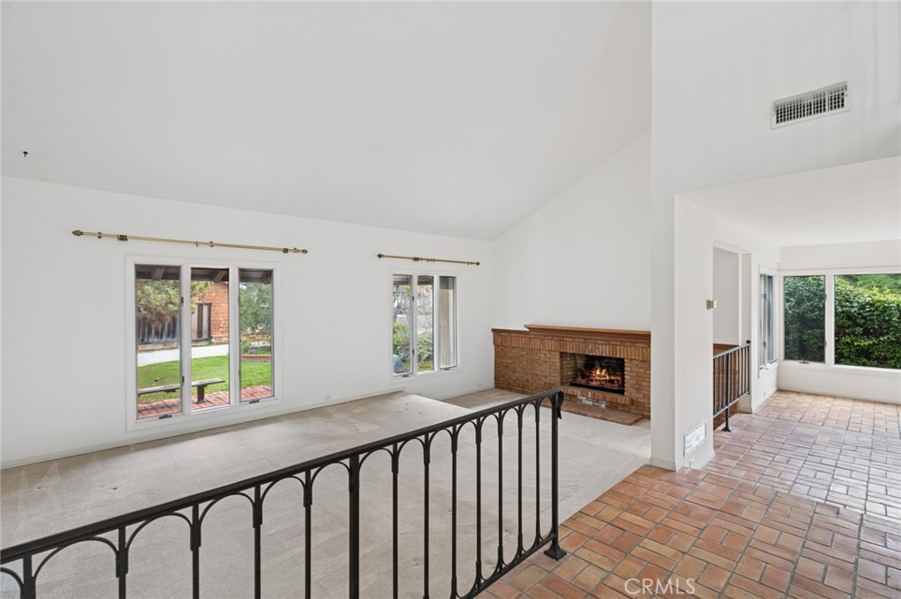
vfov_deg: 73.7
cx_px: 450
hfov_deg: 96.8
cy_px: 300
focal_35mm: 16
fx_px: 400
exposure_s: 1/5
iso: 200
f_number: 8
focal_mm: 16
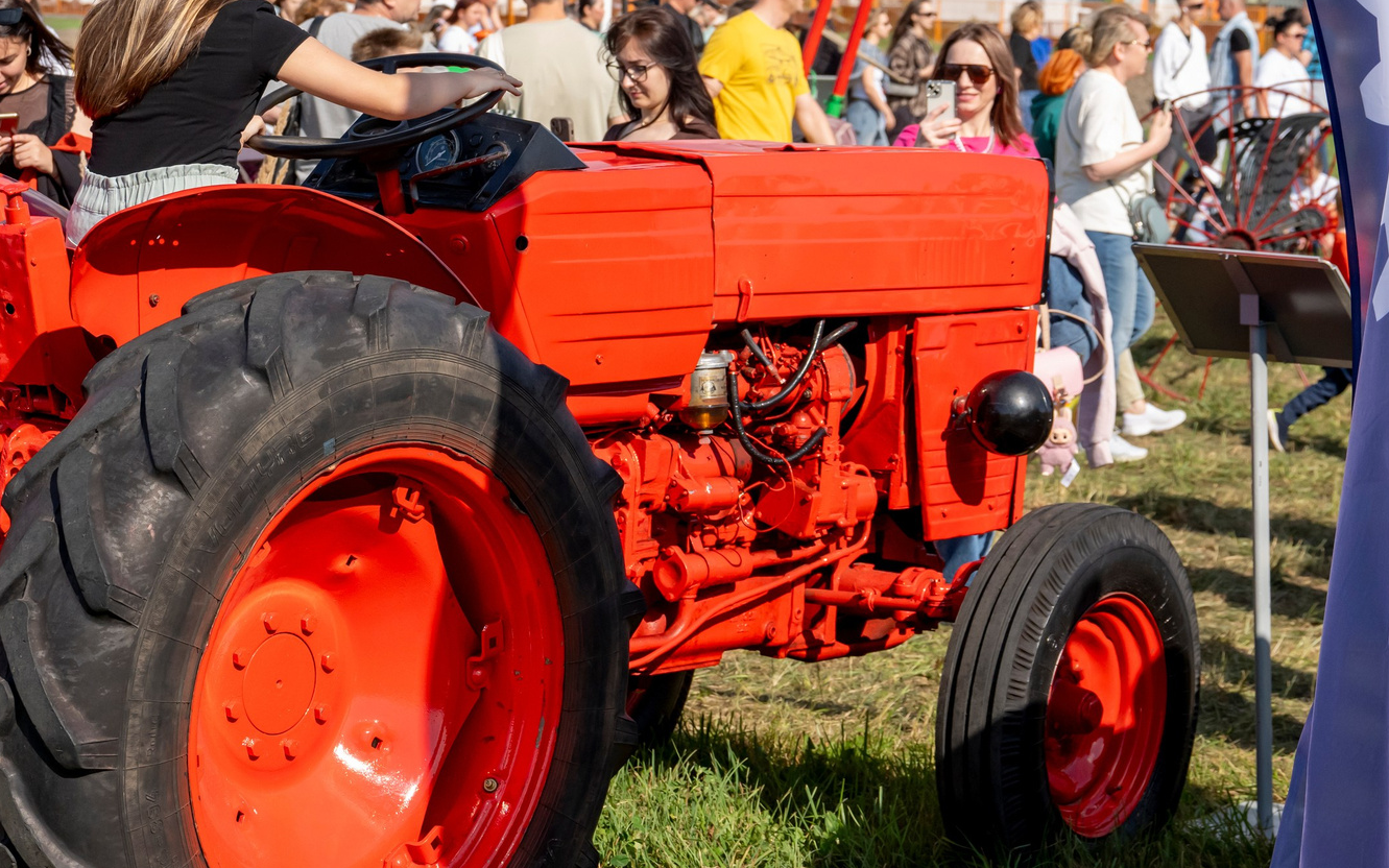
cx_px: 331
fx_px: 3786
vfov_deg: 13.1
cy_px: 369
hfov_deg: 20.6
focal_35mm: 100
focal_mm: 51
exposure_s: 1/3200
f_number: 5.6
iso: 800
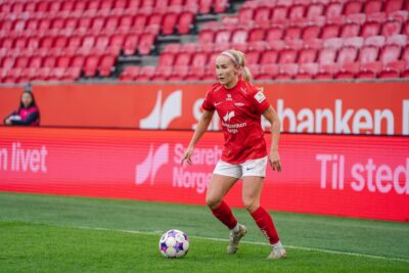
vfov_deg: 7.1
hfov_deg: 10.6
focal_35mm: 194
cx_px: 204
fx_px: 2205
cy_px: 136
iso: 800
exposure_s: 1/2500
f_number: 2.8
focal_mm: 194
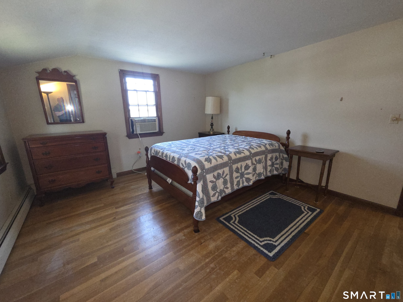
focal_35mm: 13
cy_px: 151
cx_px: 202
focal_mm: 2.2
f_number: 2.2
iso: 400
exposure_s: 1/60
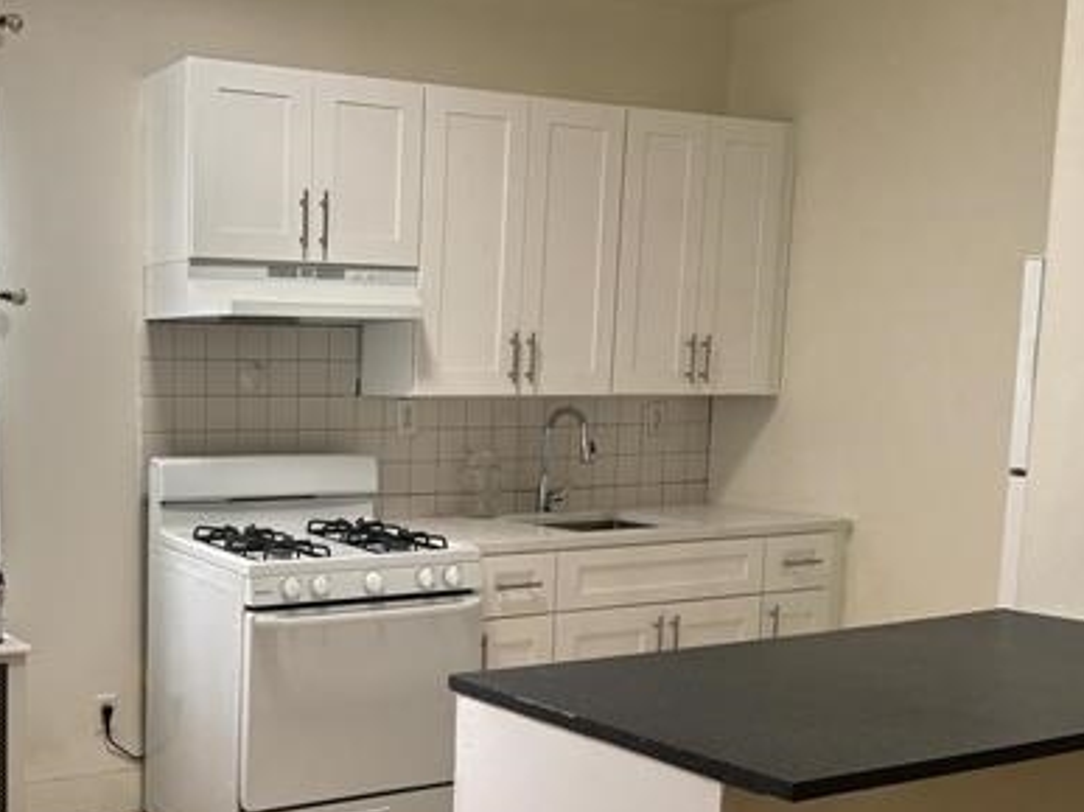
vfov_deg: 33.2
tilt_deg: -8.6
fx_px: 1346
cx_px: 210
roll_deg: -0.4
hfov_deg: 41.9
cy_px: 557
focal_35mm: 43
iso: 50
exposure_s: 1/121
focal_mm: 5.96
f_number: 1.6
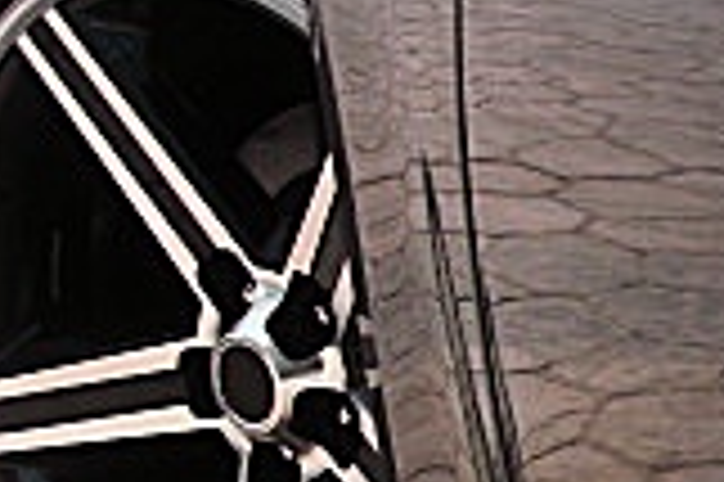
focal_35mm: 149
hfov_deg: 13.1
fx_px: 2993
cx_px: 1043
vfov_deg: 9.2
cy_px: 396
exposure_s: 1/500
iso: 50
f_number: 2.8
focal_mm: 6.3
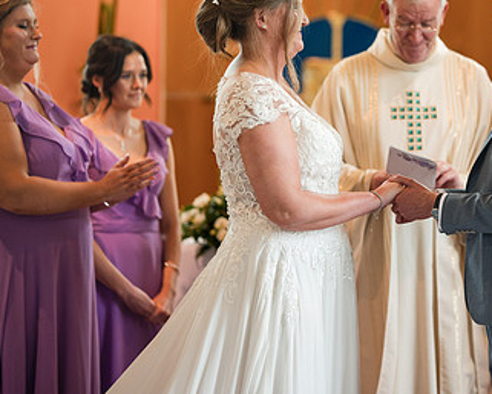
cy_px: 125
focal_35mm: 144
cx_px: 383
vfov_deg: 10.7
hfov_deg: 13.3
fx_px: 2097
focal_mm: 85
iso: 640
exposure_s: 1/500
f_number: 1.4
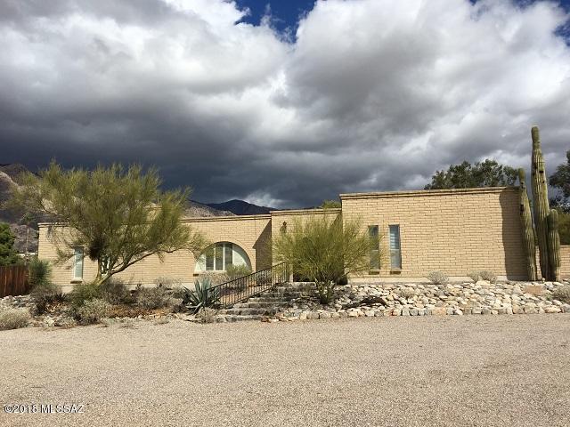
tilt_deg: +8.7
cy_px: 214
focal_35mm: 29
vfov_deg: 48.2
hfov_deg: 61.7
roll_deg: +1.0
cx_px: 285
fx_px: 478
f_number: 2.2
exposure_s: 1/4049
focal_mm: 4.15
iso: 25
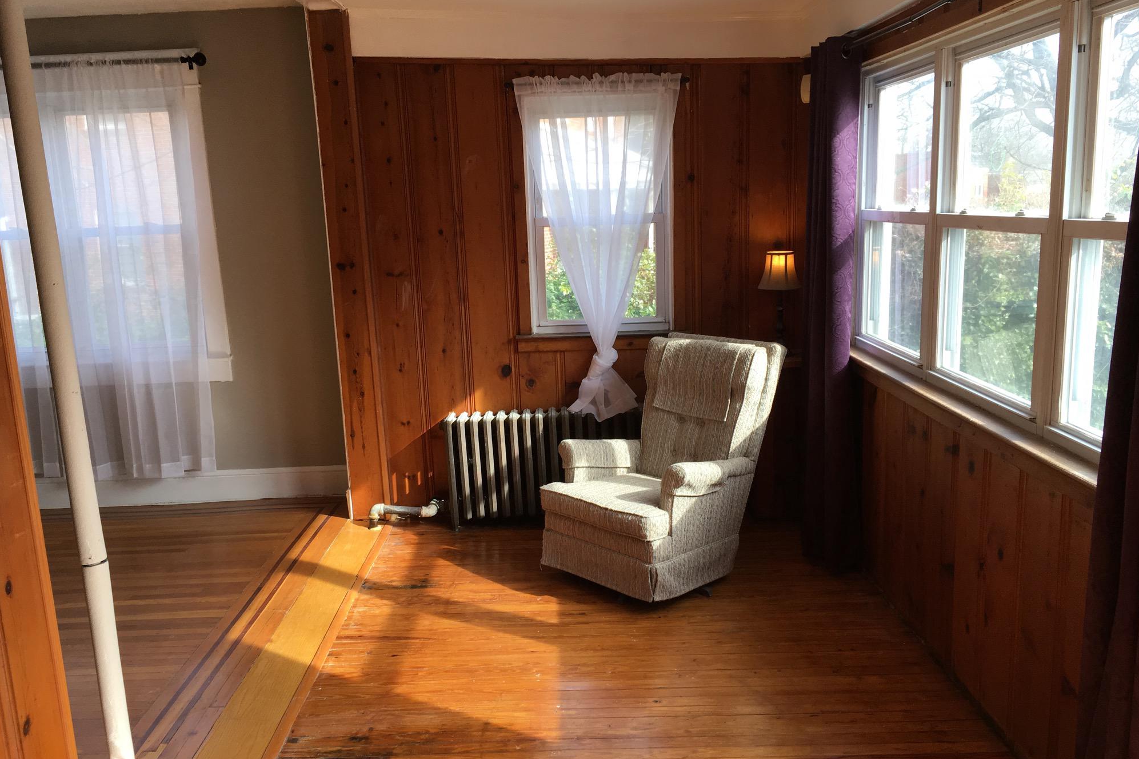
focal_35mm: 31
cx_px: 557
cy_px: 408
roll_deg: +2.8
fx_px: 981
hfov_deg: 60.3
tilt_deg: -12.3
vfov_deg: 42.3
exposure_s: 1/120
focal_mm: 4.15
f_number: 2.2
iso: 32
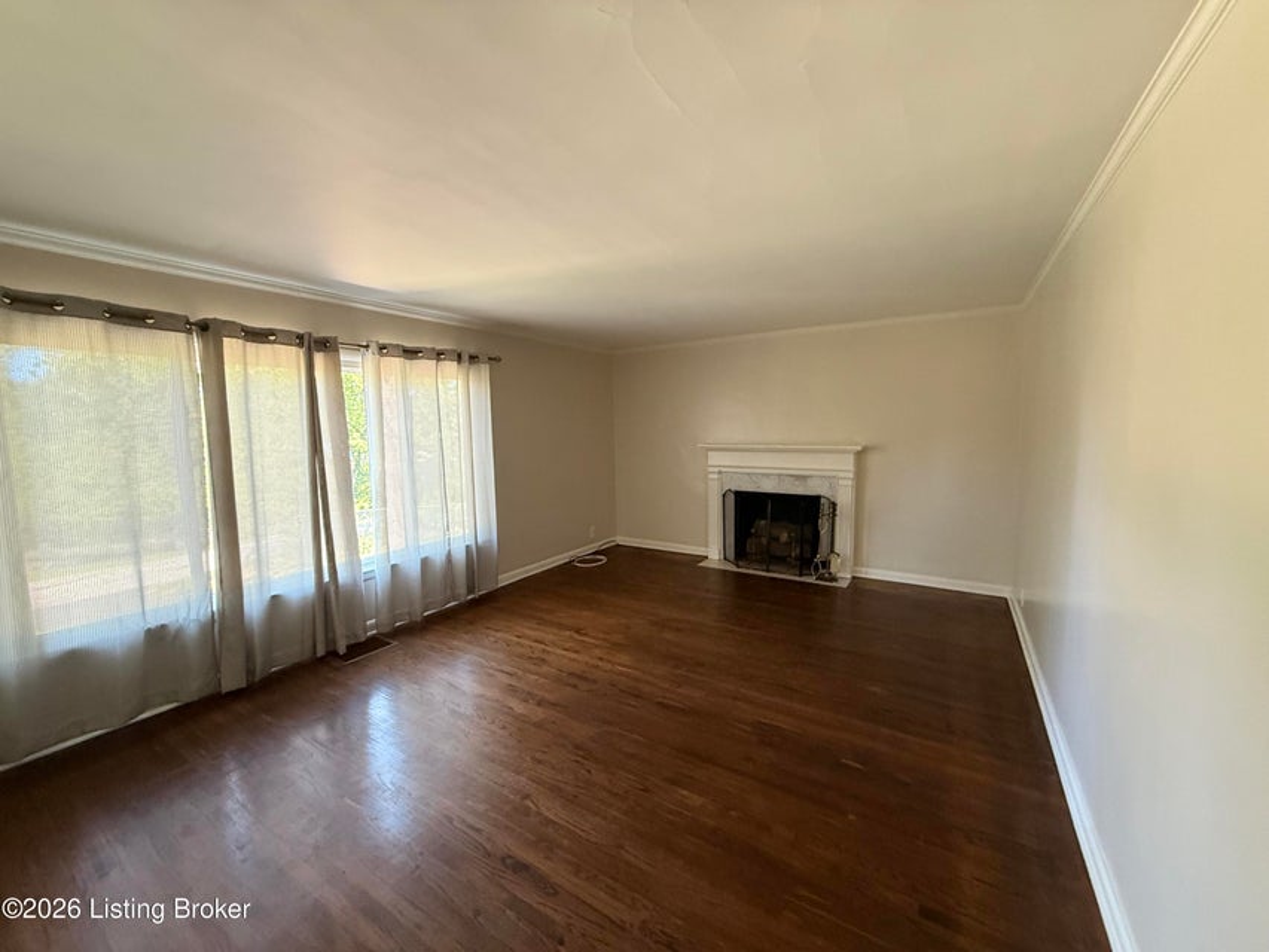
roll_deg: +0.3
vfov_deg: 85.7
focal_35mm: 14
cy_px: 476
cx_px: 634
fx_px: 513
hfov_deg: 102.1
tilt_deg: -6.3
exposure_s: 1/60
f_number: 2.2
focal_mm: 2.22
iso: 400
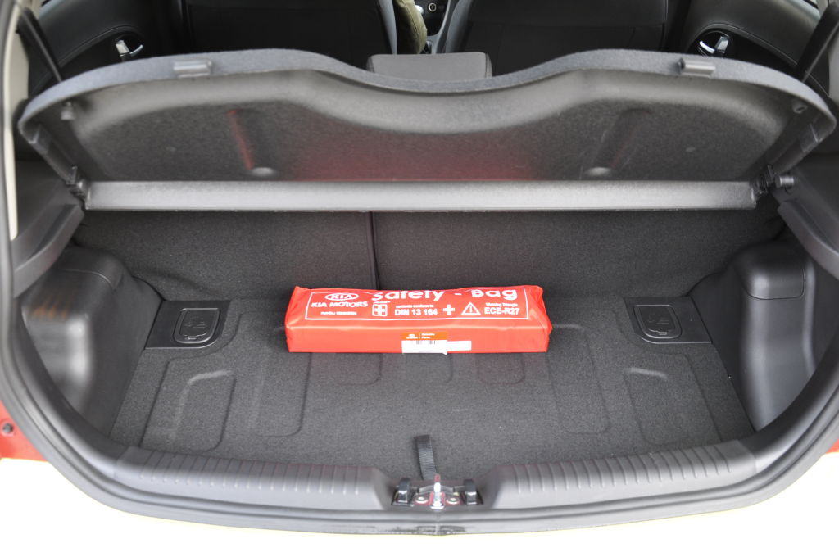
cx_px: 420
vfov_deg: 39.9
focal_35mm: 33
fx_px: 768
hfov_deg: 57.3
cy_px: 278
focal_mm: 22
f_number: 5
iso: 400
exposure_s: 1/25
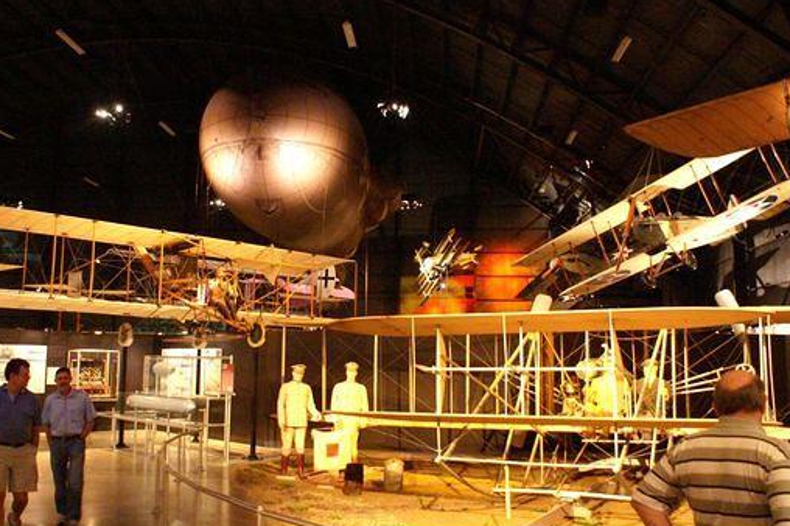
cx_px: 393
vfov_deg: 38.8
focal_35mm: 34
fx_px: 746
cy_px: 254
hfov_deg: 55.8
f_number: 3.5
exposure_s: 1/25
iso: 3200
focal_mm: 18
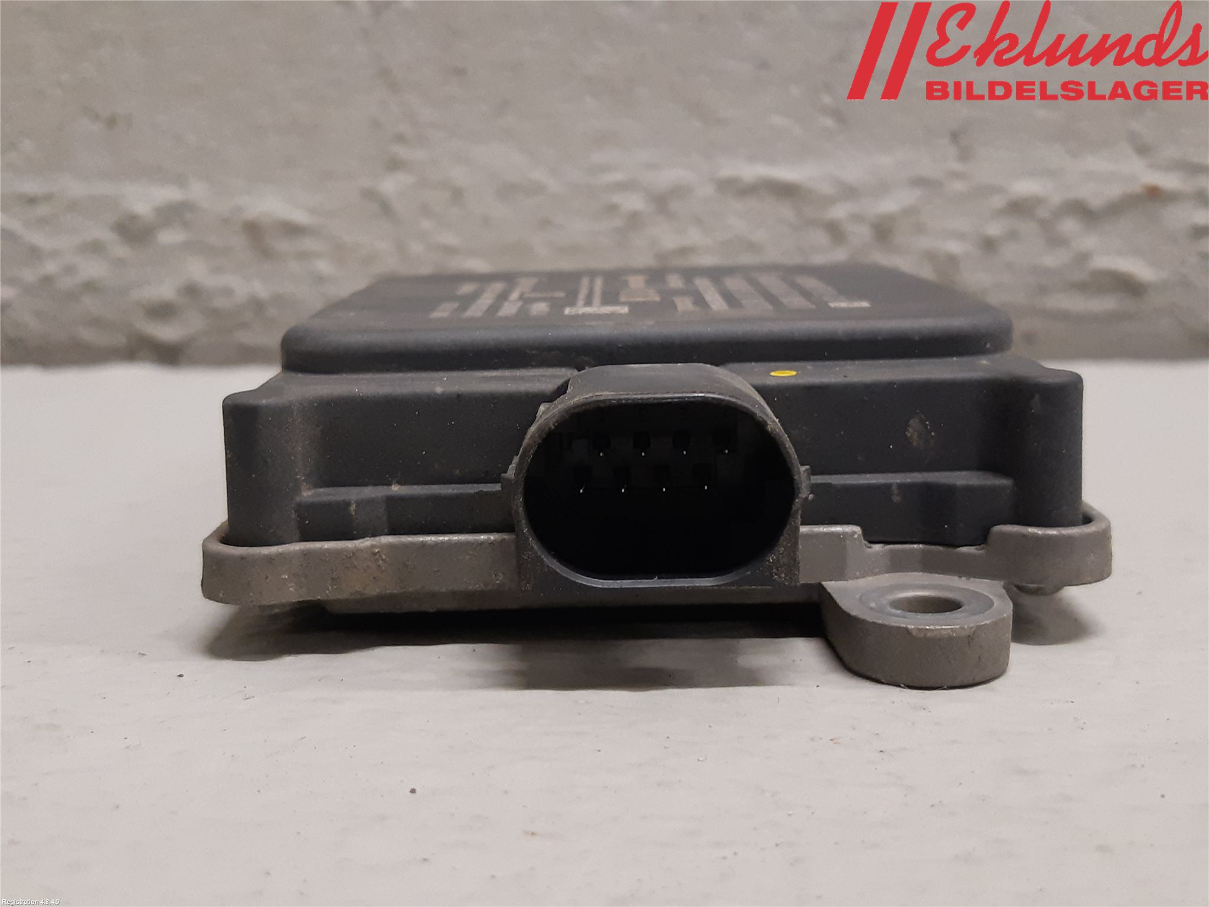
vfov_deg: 53.1
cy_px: 454
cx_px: 604
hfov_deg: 67.3
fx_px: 908
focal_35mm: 26
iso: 200
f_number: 1.7
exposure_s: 1/50
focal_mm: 3.93
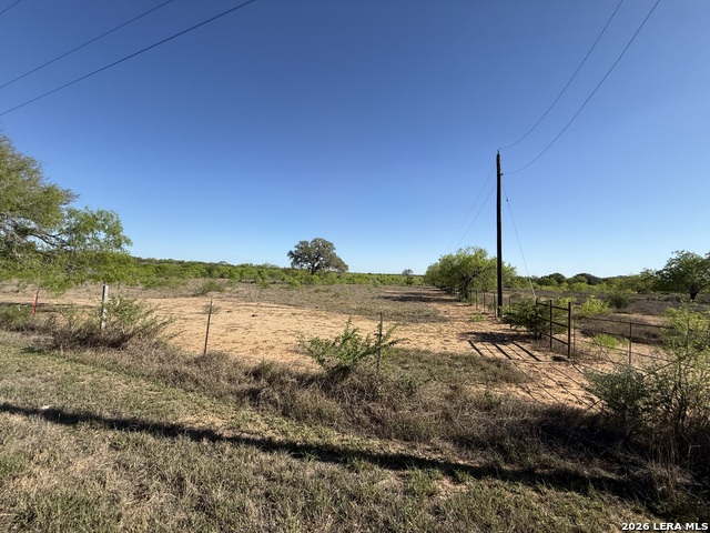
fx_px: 287
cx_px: 355
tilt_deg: +1.0
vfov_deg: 85.7
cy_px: 266
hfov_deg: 102.1
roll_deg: -1.2
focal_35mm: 14
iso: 50
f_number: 2.2
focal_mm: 2.22
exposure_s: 1/2611
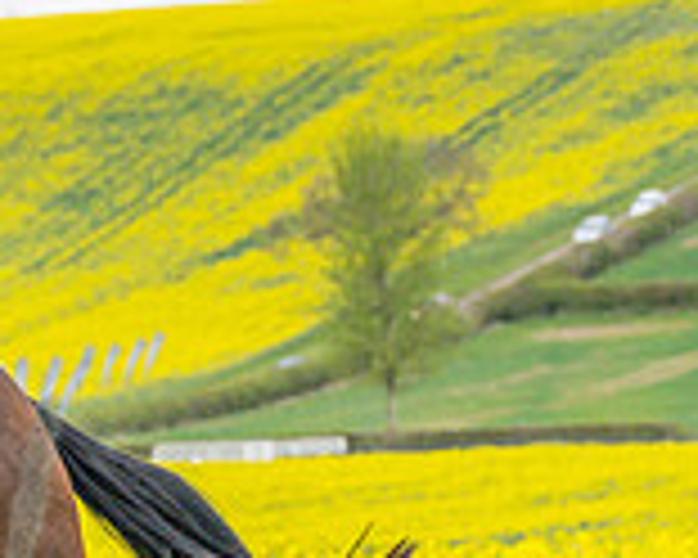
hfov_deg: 4.1
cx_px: -128
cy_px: 546
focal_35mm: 468
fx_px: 9668
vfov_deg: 3.3
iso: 400
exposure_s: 1/1600
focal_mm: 70
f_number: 4
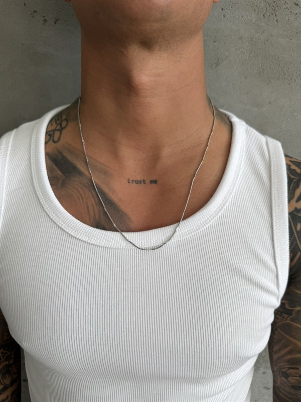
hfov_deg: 56.8
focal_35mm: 24
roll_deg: +1.3
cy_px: 201
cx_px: 150
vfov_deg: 71.6
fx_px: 278
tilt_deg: -13.5
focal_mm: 6.76
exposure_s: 1/132
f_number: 1.78
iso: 50
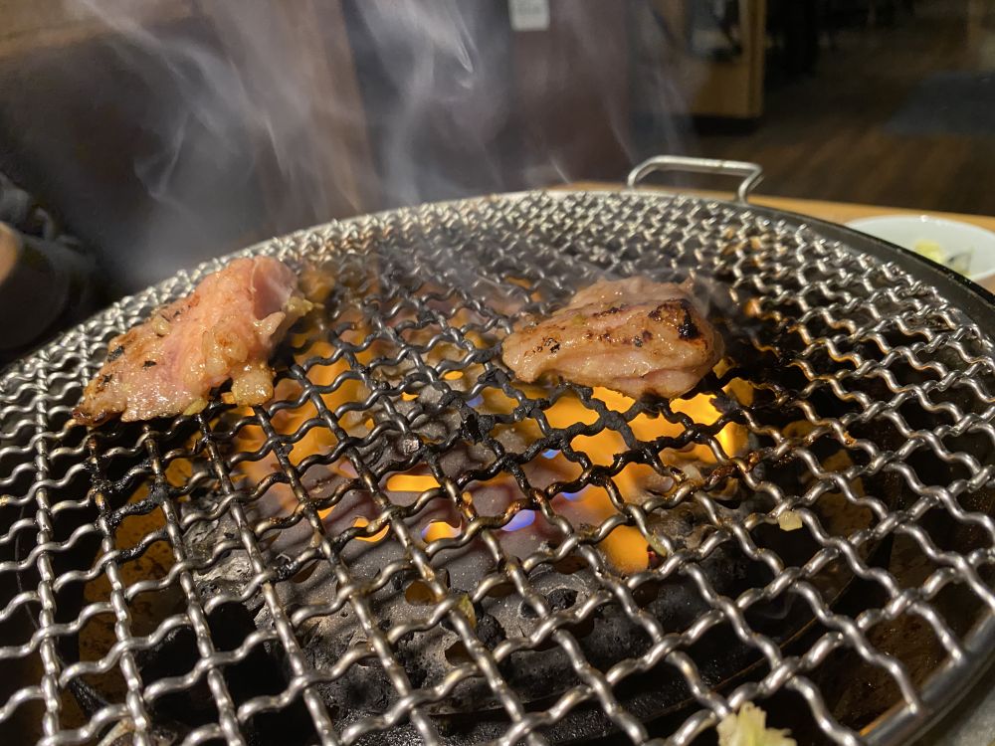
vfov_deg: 53.1
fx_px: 747
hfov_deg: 67.3
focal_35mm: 26
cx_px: 498
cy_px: 373
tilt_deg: -33.4
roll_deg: +8.0
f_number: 1.8
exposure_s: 1/60
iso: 500
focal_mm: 4.25
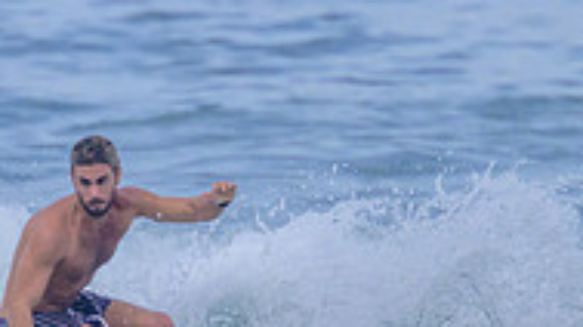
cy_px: 301
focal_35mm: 3470
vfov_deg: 0.3
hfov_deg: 0.6
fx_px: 53604
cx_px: 199
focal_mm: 800
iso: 720
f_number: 11
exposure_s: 1/2000
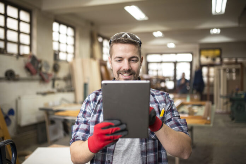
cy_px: 82
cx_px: 123
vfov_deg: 37.9
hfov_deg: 54.4
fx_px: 239
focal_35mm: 35
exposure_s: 1/400
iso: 640
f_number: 1.4
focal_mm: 35
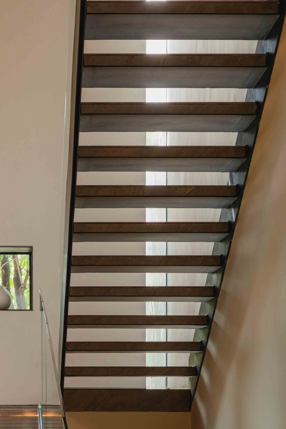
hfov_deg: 15.8
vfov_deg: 23.4
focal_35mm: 86
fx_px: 1025
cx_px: 48
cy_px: 330
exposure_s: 1/2
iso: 100
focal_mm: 44
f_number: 11
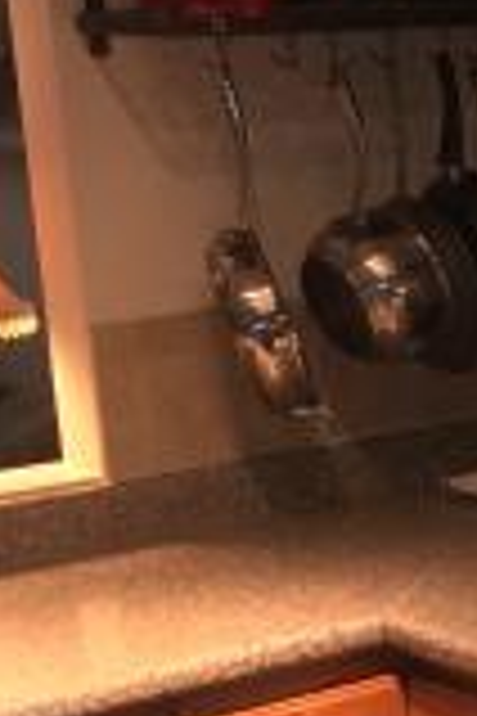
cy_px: 414
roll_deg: +0.6
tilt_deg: -10.8
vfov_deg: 18.6
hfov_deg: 10.9
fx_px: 2186
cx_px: 1071
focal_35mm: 110
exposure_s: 1/40
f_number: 2.2
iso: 32
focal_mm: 4.15
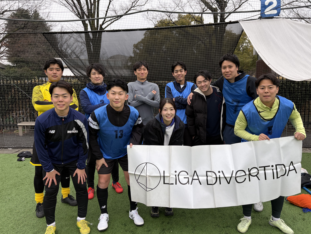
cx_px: 160
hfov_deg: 65.3
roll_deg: +0.1
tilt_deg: -6.5
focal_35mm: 27
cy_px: 117
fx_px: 243
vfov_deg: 51.4
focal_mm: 5.96
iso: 50
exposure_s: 1/379
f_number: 1.6
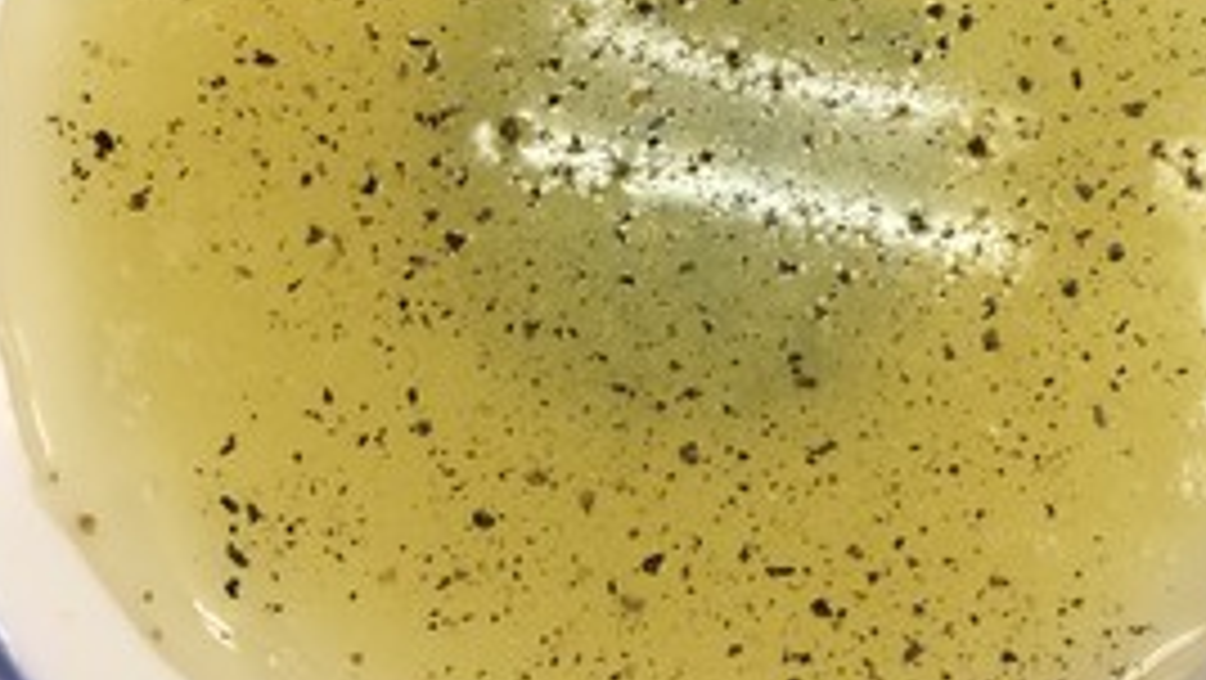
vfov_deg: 22.4
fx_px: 1696
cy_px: 153
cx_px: 738
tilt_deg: -78.0
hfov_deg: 39.0
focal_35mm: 53
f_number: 2.2
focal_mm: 4.15
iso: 32
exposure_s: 1/50
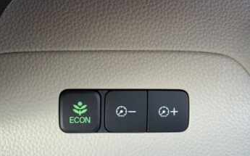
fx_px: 191
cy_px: 95
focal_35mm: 28
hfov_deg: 66.5
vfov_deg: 44.2
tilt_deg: -77.1
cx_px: 126
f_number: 2.2
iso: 160
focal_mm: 2.22
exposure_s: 1/121
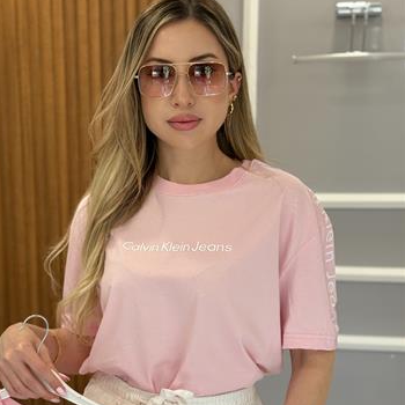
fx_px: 834
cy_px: 293
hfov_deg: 27.3
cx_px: 182
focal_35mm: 63
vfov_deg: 27.0
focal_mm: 6.76
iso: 160
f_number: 1.78
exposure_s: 1/229
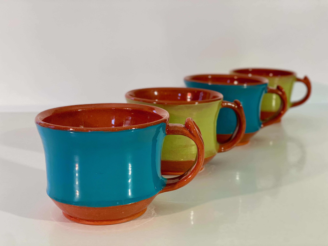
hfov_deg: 36.8
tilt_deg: -13.0
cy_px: 123
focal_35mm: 52
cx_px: 164
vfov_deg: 28.0
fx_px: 493
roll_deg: -0.4
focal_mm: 6
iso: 50
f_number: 2
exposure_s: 1/120
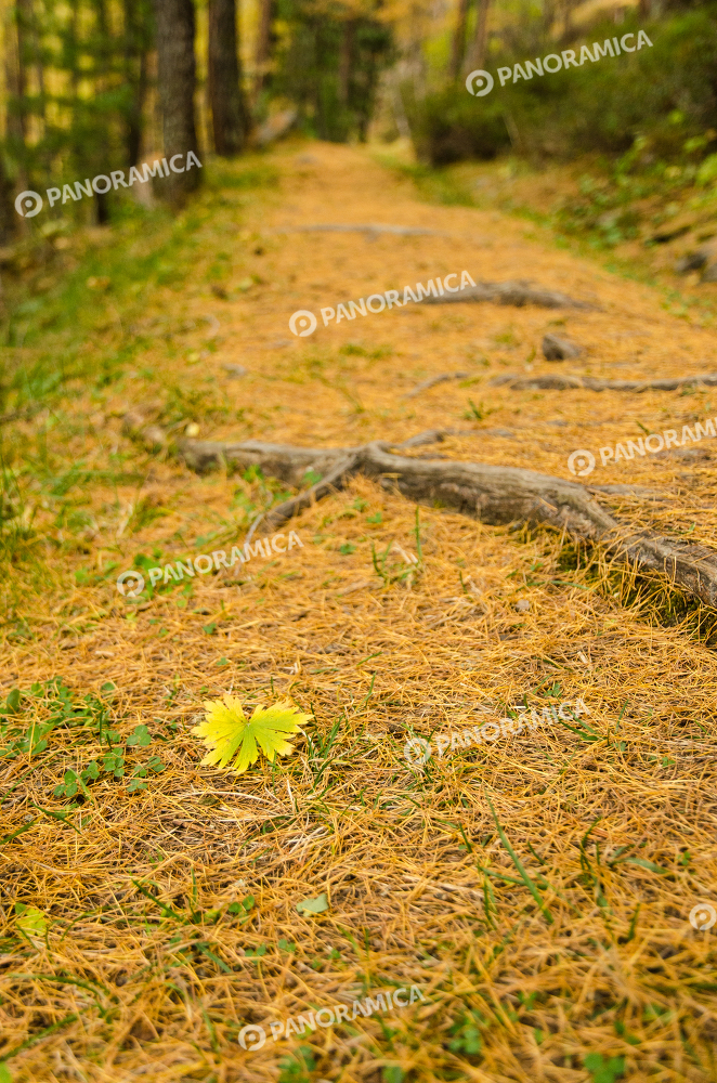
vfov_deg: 49.6
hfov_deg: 34.1
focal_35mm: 39
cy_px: 542
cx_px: 358
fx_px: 1171
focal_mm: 26
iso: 400
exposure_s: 1/400
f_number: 4.2
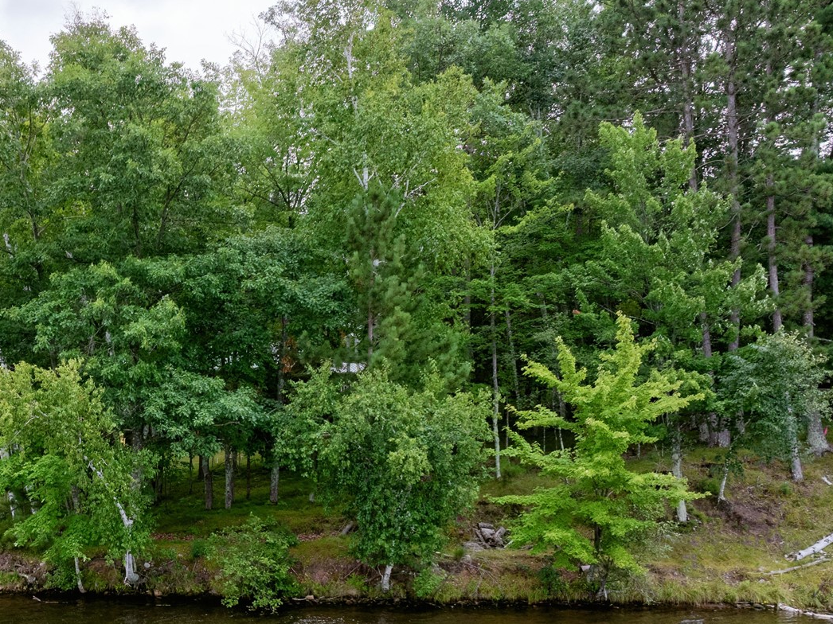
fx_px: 1131
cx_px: 63
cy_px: 506
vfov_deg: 30.1
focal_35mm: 47
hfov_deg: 37.4
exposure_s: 1/120
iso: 100
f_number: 5
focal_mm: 12.29
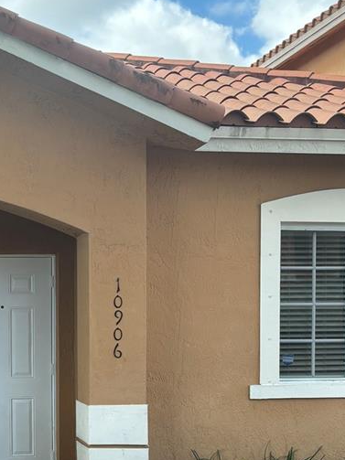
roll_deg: -0.4
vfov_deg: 30.7
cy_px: 348
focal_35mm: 62
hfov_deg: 22.7
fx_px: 824
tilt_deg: -2.3
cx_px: -1
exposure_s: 1/615
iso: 50
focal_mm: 5.96
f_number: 1.6
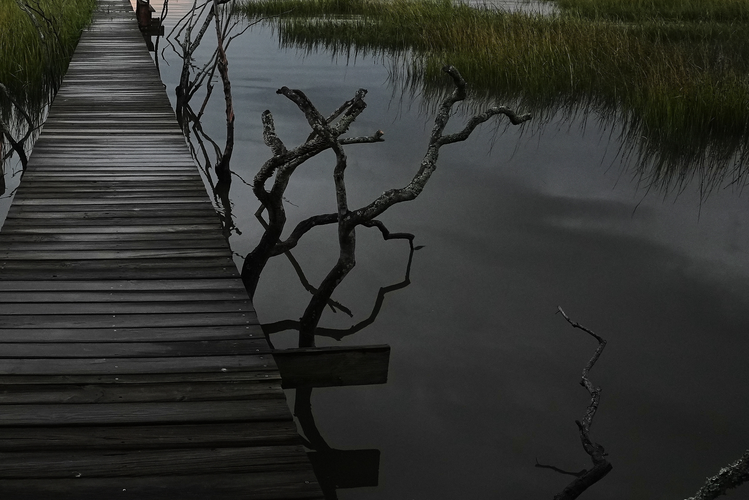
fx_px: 895
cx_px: 101
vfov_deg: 31.1
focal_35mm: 43
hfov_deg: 42.4
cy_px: 211
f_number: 8
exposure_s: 1/30
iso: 1600
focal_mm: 24
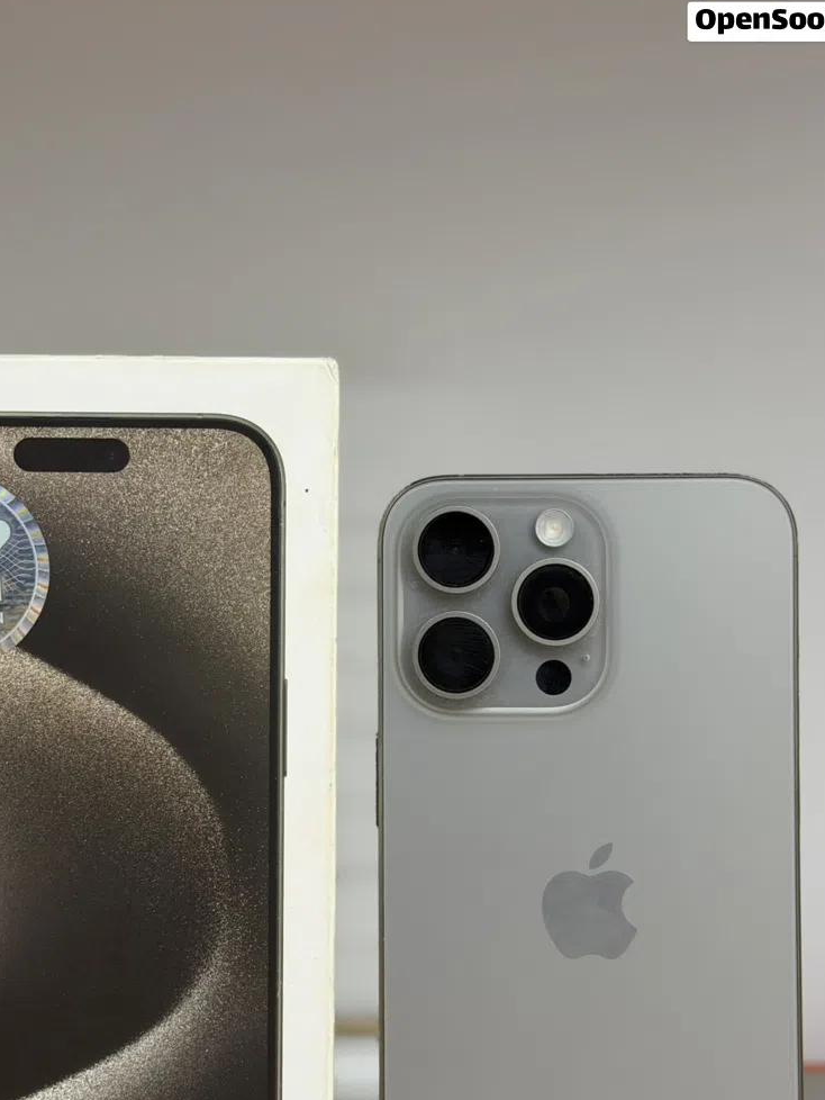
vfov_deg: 28.8
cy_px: 701
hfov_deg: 21.9
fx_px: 2128
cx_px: 302
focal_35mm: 67
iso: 200
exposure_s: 1/50
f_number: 1.78
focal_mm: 6.76
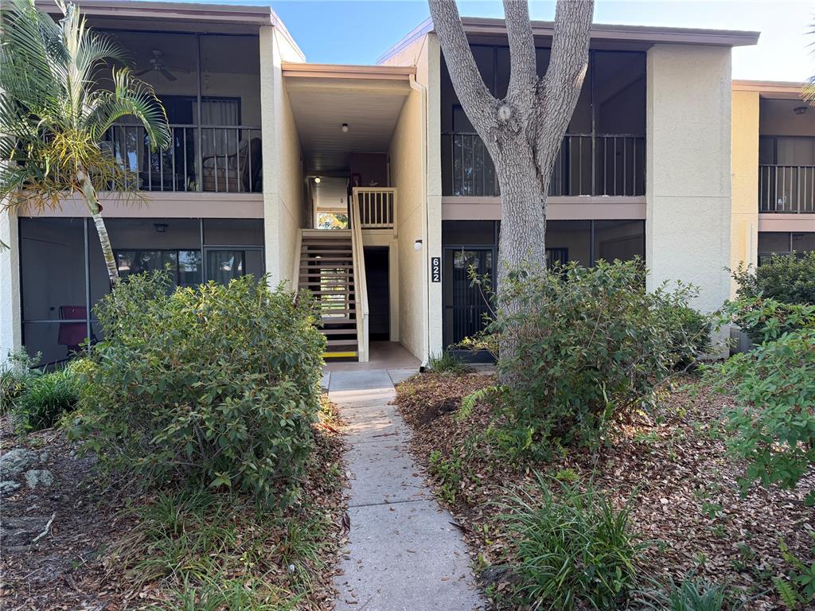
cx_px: 408
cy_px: 306
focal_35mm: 24
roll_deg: +0.8
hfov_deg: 71.6
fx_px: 565
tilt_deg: -1.6
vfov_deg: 56.8
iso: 100
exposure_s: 1/185
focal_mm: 6.76
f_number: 1.78
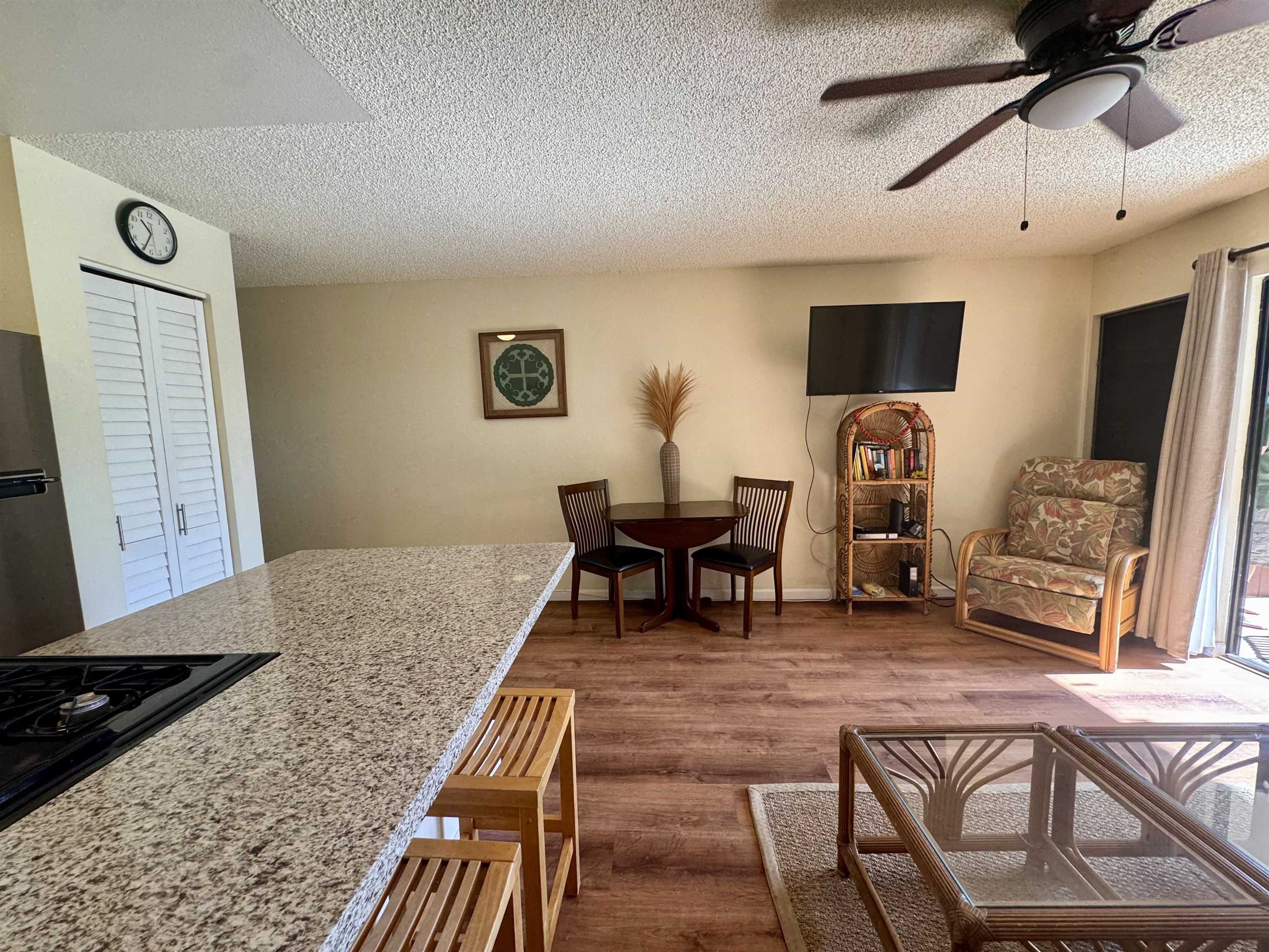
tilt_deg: -6.6
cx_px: 634
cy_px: 476
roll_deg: +1.9
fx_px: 513
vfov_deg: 85.7
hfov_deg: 102.1
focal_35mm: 14
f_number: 2.2
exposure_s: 1/99
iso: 100
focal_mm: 2.22
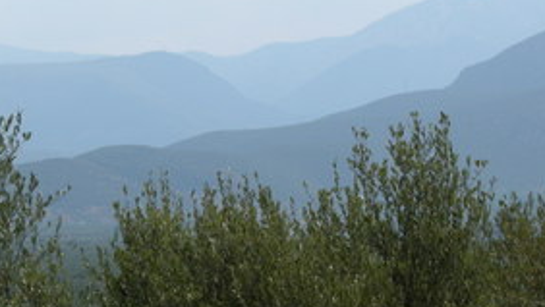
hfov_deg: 11.2
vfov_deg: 6.4
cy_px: 137
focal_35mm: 191
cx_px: 104
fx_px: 2762
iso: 64
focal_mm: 21.5
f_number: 6.5
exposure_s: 1/320
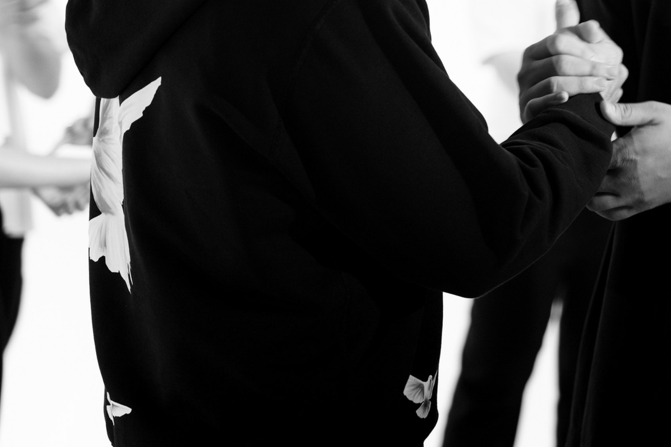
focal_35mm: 163
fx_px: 3038
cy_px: -12
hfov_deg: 12.6
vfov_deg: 8.4
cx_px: 522
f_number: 2.8
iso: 250
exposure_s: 1/160
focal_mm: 67.6
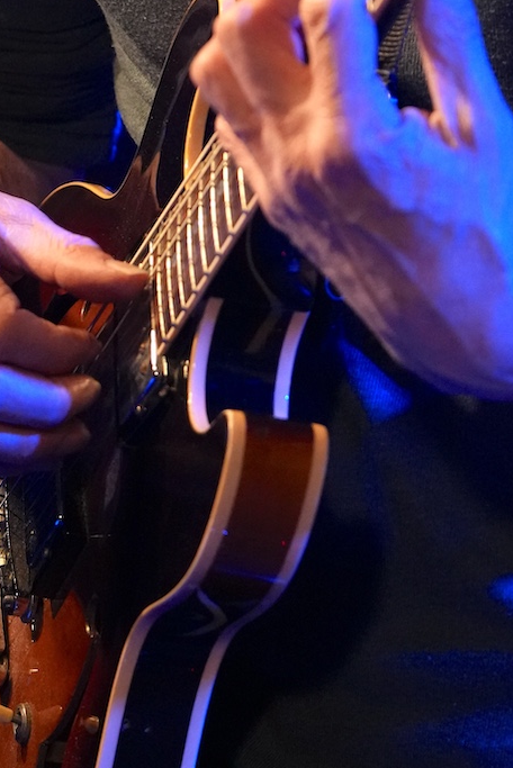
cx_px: 279
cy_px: 132
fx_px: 9480
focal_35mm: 444
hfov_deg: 3.1
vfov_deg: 4.6
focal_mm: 135
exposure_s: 1/100
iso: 3200
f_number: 3.5
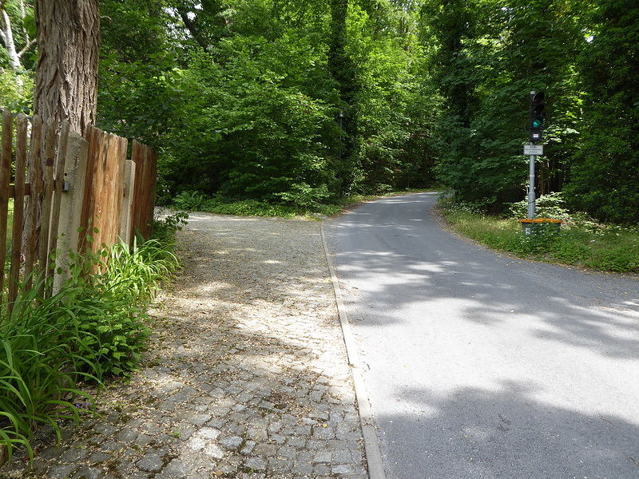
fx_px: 443
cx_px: 320
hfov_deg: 71.6
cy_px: 240
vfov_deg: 56.8
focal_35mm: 24
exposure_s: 1/200
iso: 100
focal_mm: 4.3
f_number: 3.3
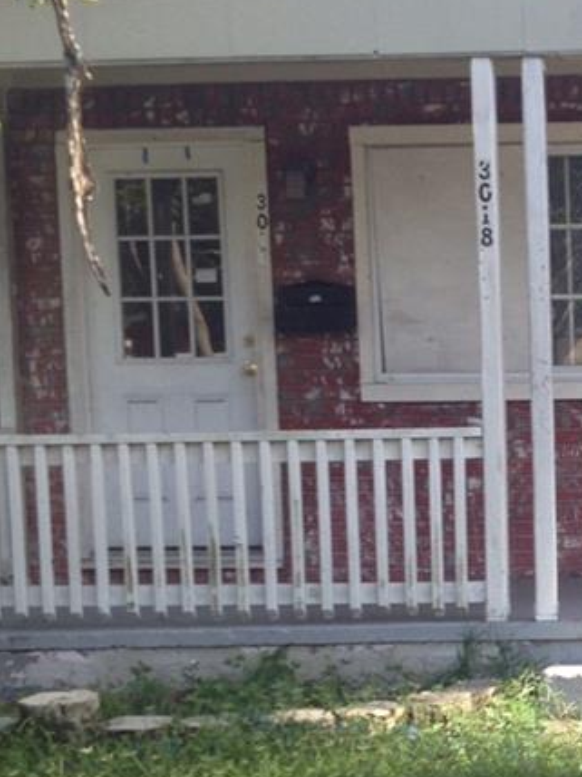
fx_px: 2200
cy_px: 601
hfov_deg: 14.4
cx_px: 754
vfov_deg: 19.9
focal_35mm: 98
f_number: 2.4
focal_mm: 4.28
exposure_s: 1/312
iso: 50
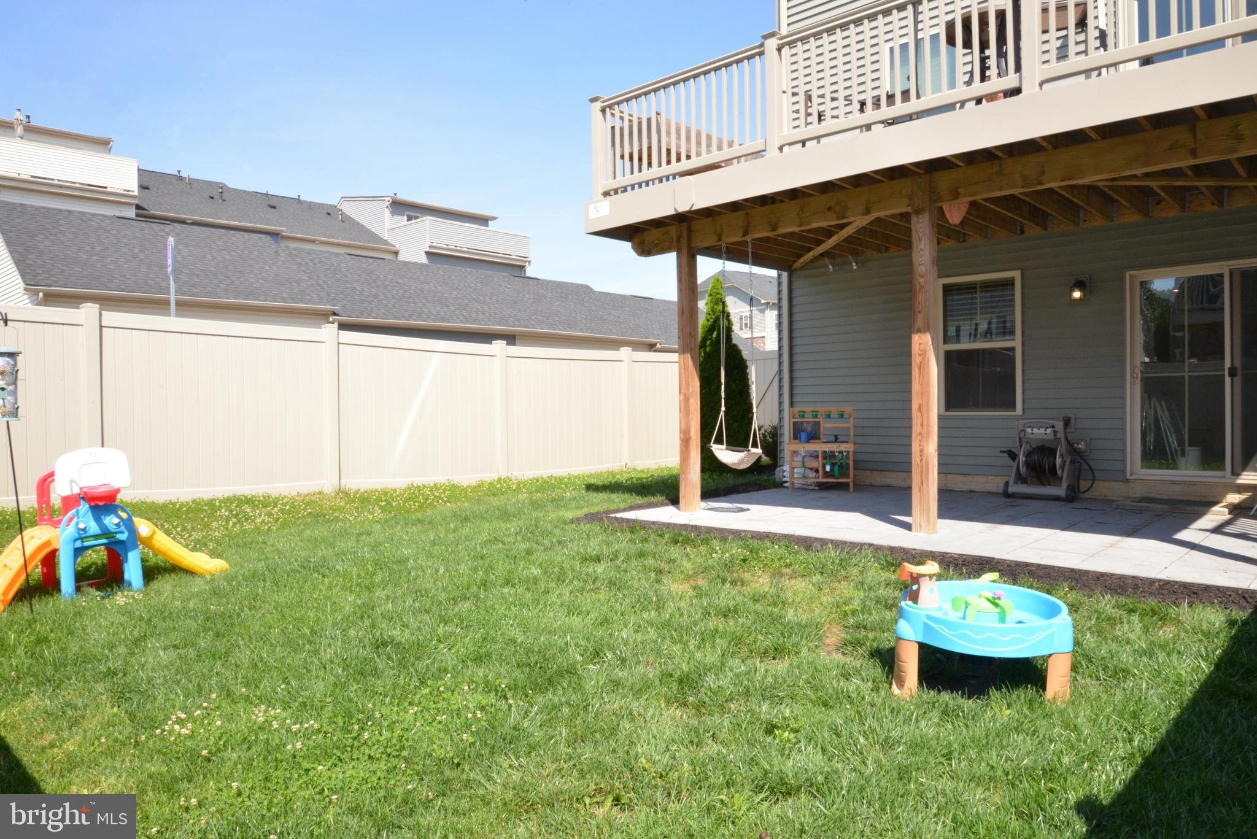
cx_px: 628
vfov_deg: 53.2
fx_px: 838
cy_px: 420
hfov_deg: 73.7
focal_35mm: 24
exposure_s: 1/200
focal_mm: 24
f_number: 22
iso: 2000
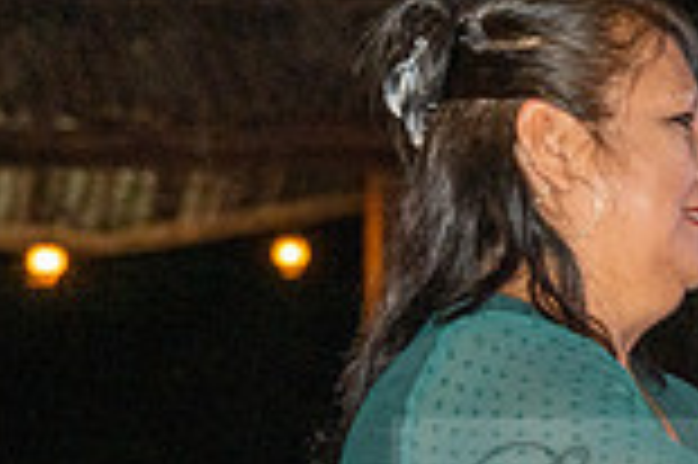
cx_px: 784
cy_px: 525
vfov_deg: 5.5
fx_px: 4784
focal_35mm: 247
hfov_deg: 8.3
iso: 2000
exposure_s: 1/200
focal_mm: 66
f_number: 6
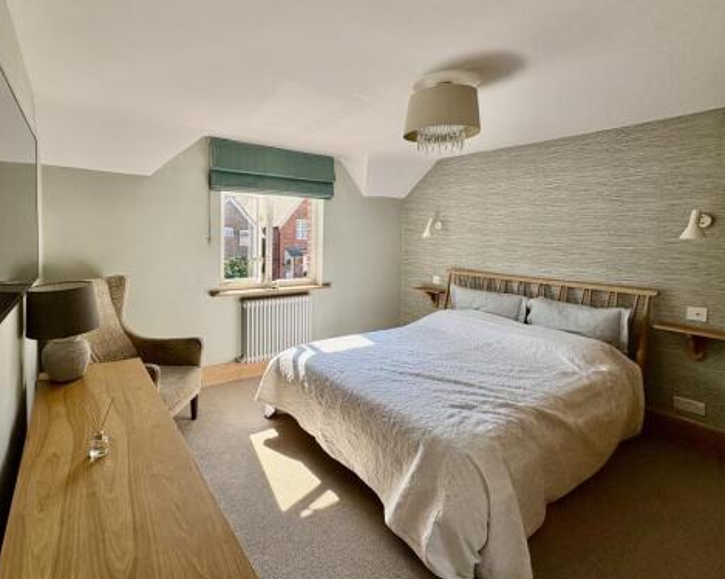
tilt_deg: -2.6
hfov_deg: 88.5
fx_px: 365
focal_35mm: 17
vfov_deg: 76.7
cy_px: 256
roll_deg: -0.6
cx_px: 290
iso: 64
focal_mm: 2.22
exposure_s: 1/383
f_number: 2.2
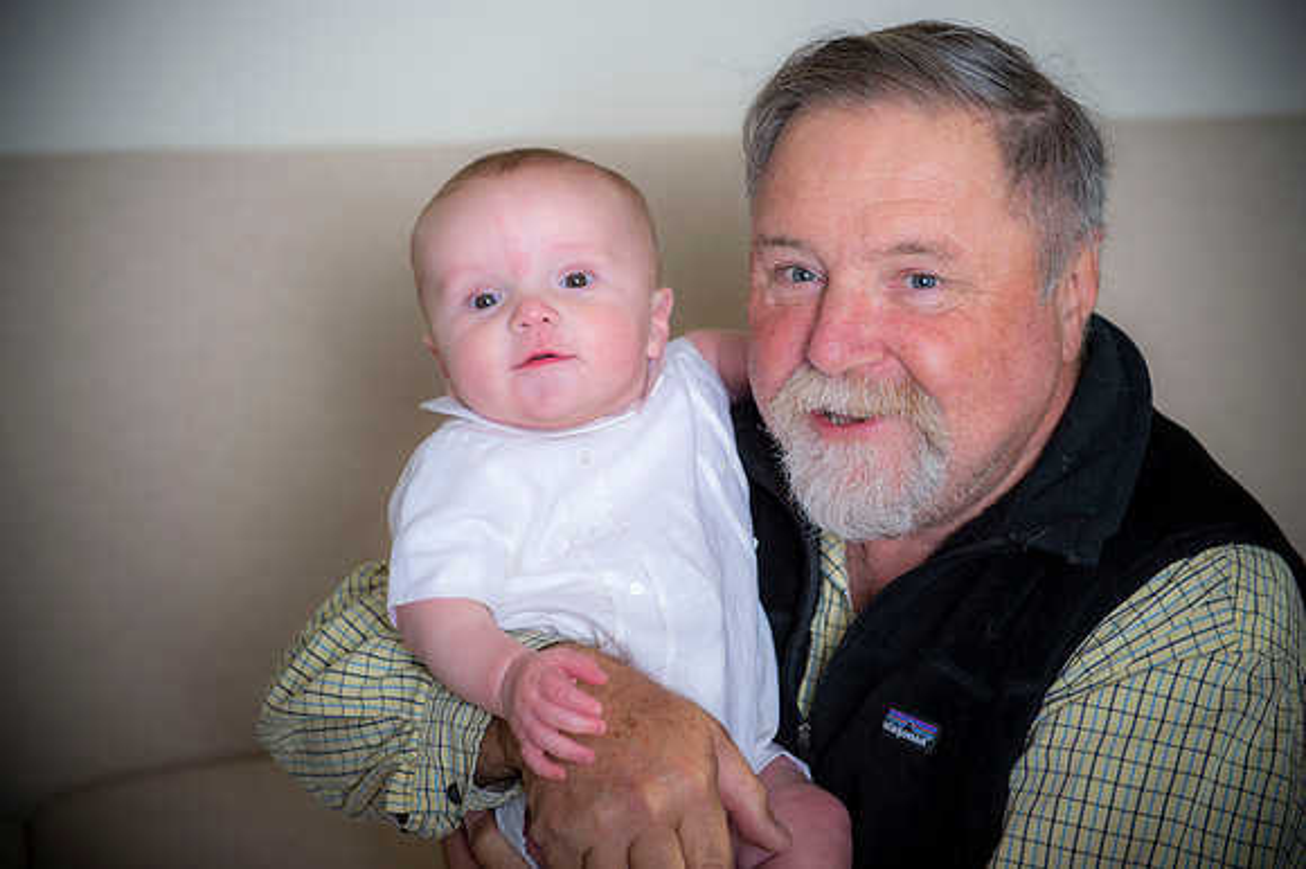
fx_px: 2538
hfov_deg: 28.9
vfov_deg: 19.4
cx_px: 653
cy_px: 434
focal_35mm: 70
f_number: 4
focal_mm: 70
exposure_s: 1/200
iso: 250
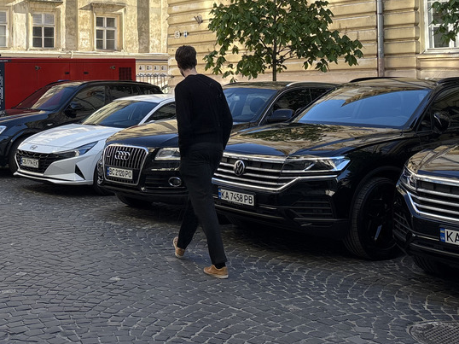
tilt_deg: +3.4
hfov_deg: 32.7
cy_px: 47
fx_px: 769
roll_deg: +0.1
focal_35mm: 58
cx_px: 120
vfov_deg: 24.6
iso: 50
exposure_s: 1/973
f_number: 1.6
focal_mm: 5.96
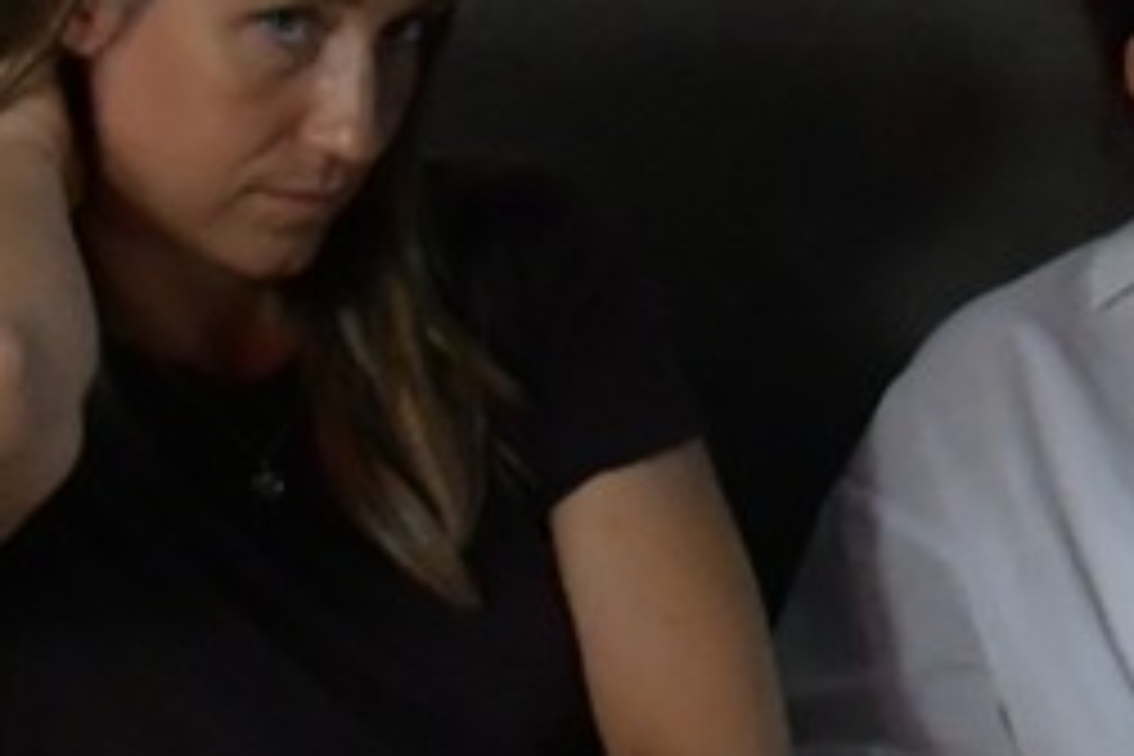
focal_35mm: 308
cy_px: -1107
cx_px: 2920
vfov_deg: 4.4
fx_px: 9701
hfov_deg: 6.3
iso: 1600
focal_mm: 24
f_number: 7.1
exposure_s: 1/125
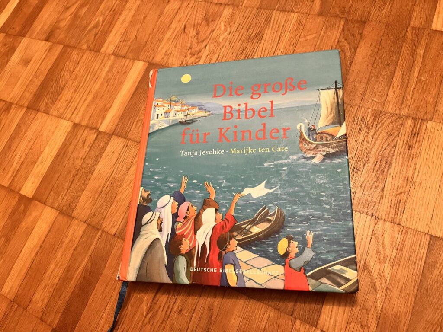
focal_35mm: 26
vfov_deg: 53.1
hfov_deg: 67.3
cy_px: 166
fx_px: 333
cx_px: 222
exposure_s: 1/33
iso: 500
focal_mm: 5.1
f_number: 1.6
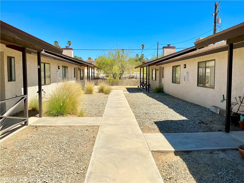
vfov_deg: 48.2
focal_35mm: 29
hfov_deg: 61.7
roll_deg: +0.4
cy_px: 92
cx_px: 122
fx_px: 204
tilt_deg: -4.3
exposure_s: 1/3125
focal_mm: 3
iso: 25
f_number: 1.8
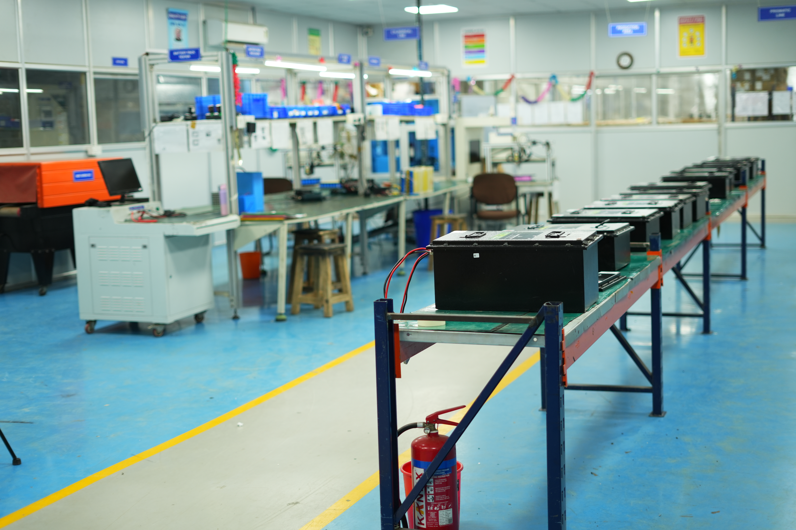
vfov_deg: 27.0
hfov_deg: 39.6
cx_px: 398
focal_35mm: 50
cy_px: 265
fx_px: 1105
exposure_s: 1/125
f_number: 2
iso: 400
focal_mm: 50
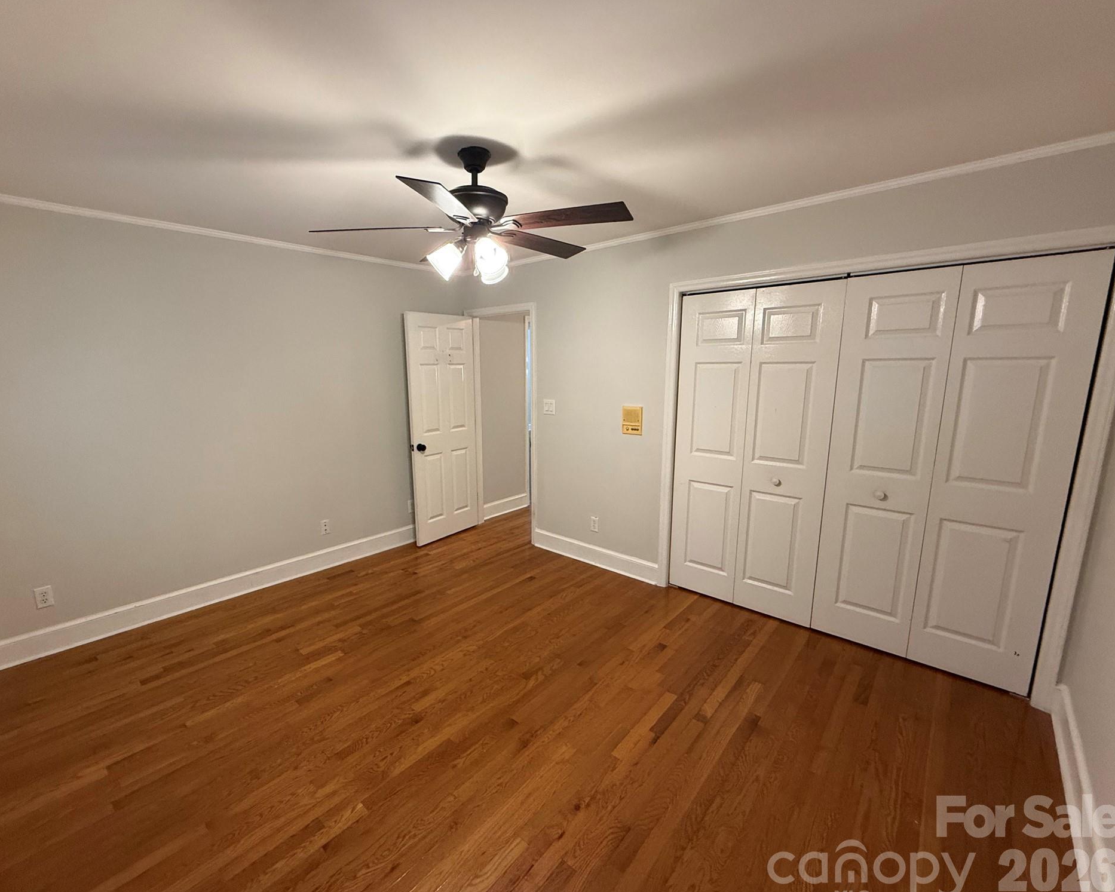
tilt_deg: -11.8
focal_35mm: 15
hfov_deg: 96.6
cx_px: 515
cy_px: 454
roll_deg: +0.6
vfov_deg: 84.0
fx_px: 495
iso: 320
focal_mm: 2.22
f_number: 2.2
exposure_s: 1/60
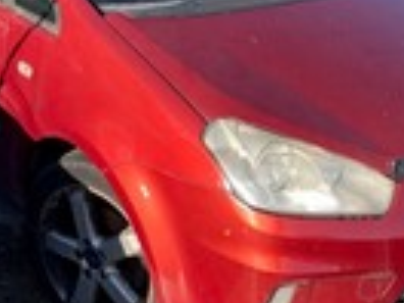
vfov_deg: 21.0
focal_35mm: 69
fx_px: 805
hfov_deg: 28.2
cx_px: 202
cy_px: 52
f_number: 1.6
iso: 32
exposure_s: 1/940
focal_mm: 4.2
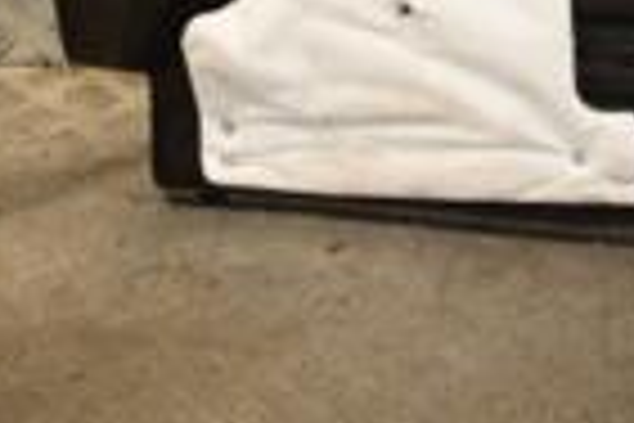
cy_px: -400
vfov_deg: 10.9
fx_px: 2025
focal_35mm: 115
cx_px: 715
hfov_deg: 17.2
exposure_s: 1/200
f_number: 6.3
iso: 800
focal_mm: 18
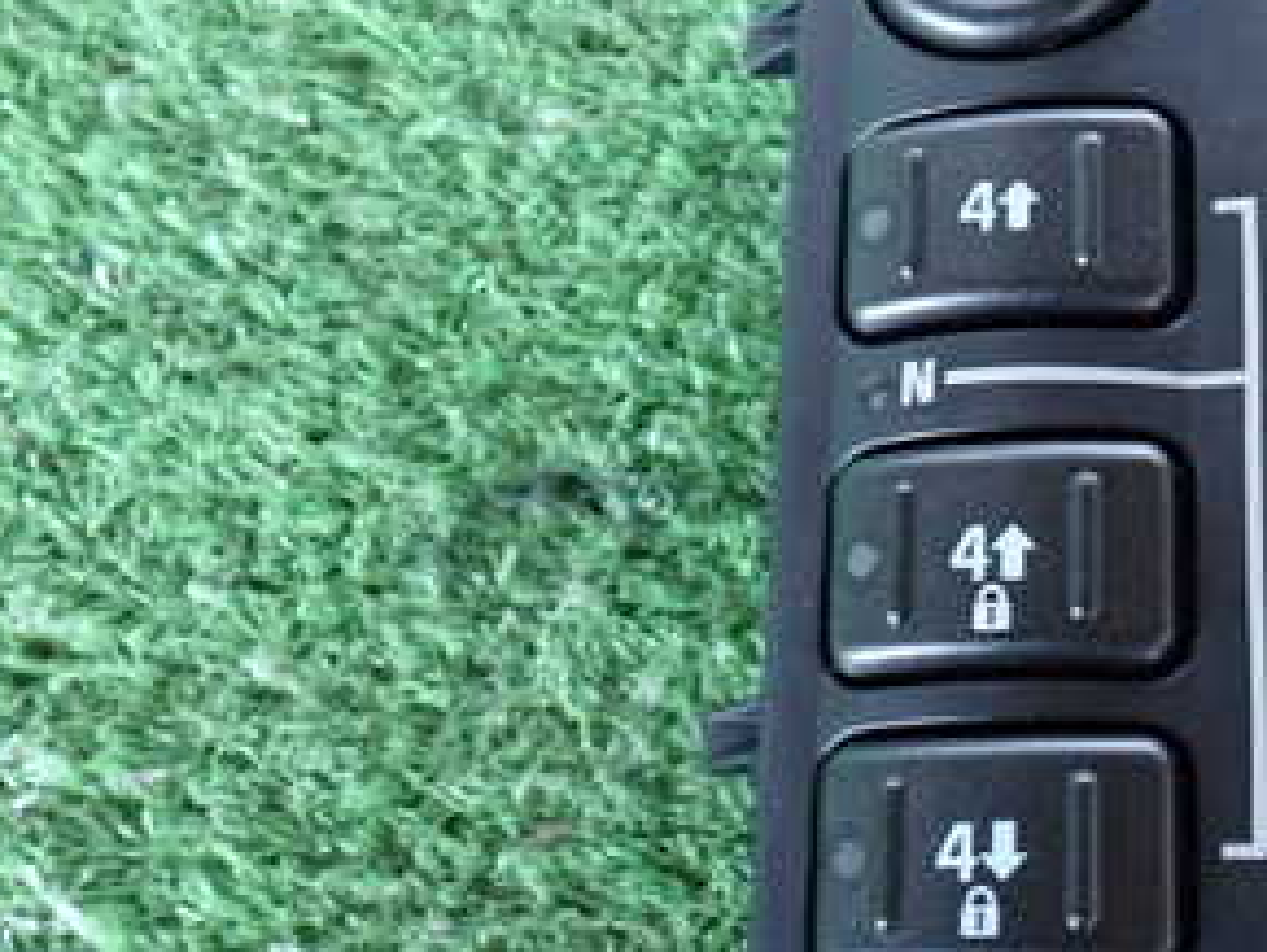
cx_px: 1044
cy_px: 437
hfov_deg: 30.3
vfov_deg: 23.7
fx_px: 2271
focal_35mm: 62
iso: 640
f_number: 2.3
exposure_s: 1/30
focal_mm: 5.4
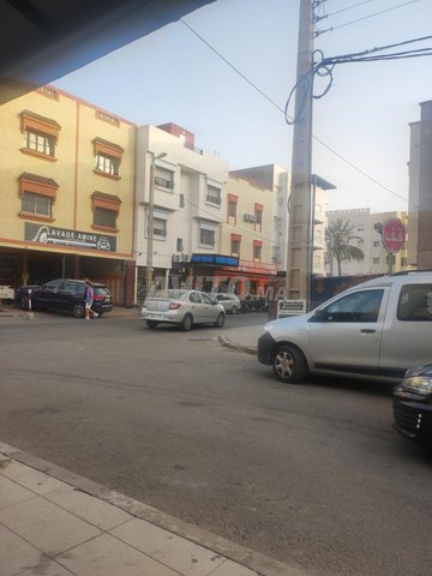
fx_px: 416
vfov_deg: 69.4
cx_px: 216
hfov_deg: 54.9
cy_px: 288
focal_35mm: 25
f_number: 1.79
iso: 50
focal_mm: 4.7
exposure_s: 1/196
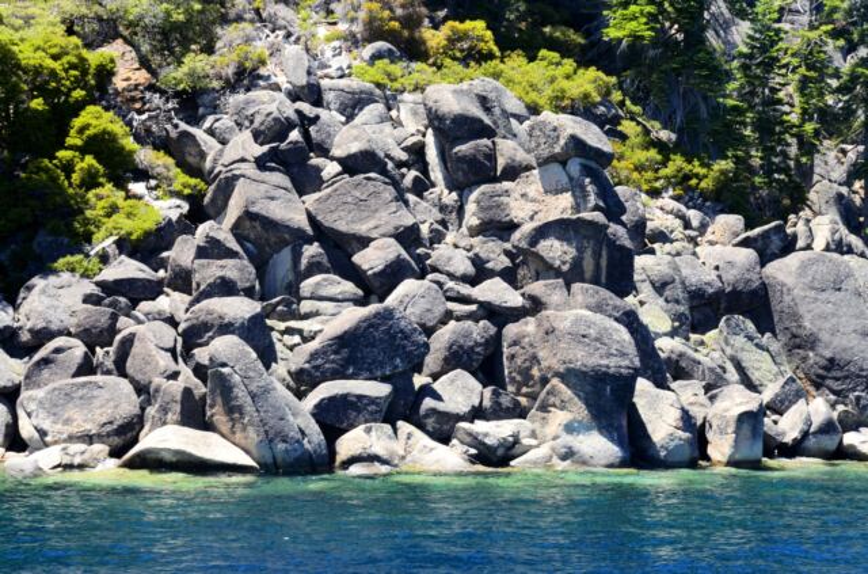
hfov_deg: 21.0
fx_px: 2344
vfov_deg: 14.0
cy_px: 287
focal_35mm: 98
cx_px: 434
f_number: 16
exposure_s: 1/50
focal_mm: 65
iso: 200
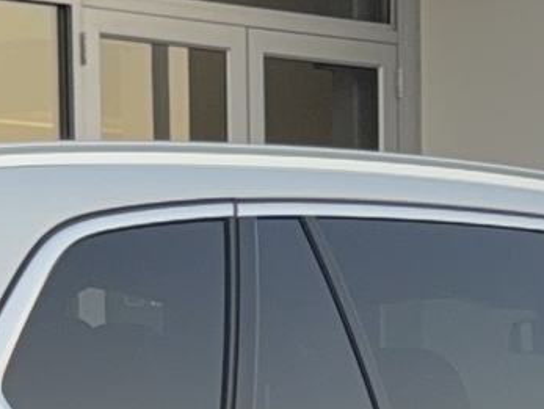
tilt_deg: -5.1
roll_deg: +0.8
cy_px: 774
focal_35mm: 210
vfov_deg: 6.9
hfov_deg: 9.4
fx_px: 3304
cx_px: 257
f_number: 1.78
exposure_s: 1/327
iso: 80
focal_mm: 6.76
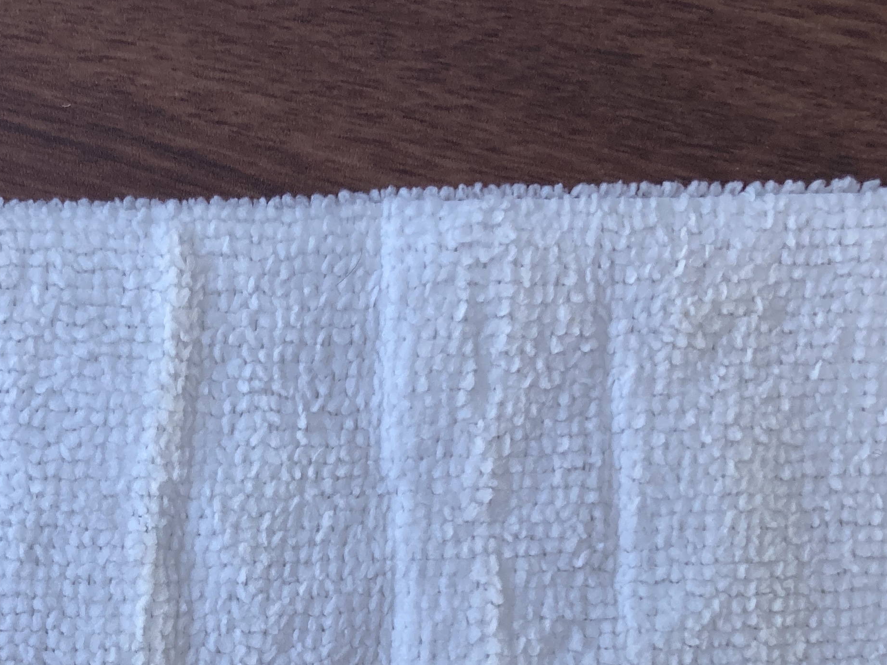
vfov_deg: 22.9
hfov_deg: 31.0
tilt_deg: -85.7
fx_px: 1563
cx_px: 200
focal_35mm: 61
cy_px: 684
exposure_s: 1/75
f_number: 1.8
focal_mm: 3.99
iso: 80
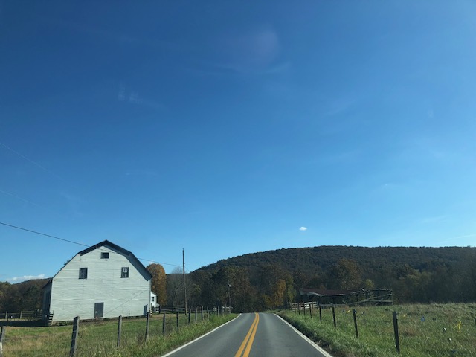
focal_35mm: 28
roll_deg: +3.0
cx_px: 238
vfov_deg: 49.7
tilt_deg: +16.5
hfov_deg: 63.4
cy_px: 178
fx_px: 385
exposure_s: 1/1845
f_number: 1.8
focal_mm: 3.99
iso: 20
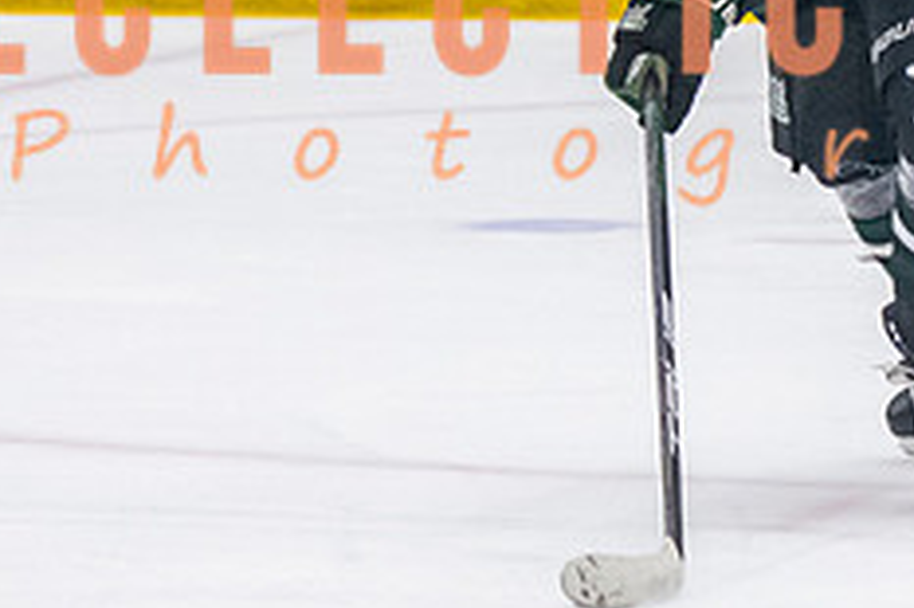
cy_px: 115
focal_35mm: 441
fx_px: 11188
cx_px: 891
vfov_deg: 3.1
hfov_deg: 4.7
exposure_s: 1/640
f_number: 3.2
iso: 3200
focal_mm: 98
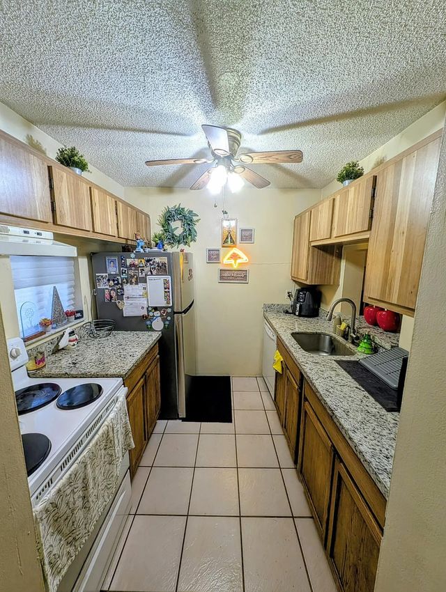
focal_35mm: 12
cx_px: 223
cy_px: 296
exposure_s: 1/30
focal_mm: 2.23
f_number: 1.95
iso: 46
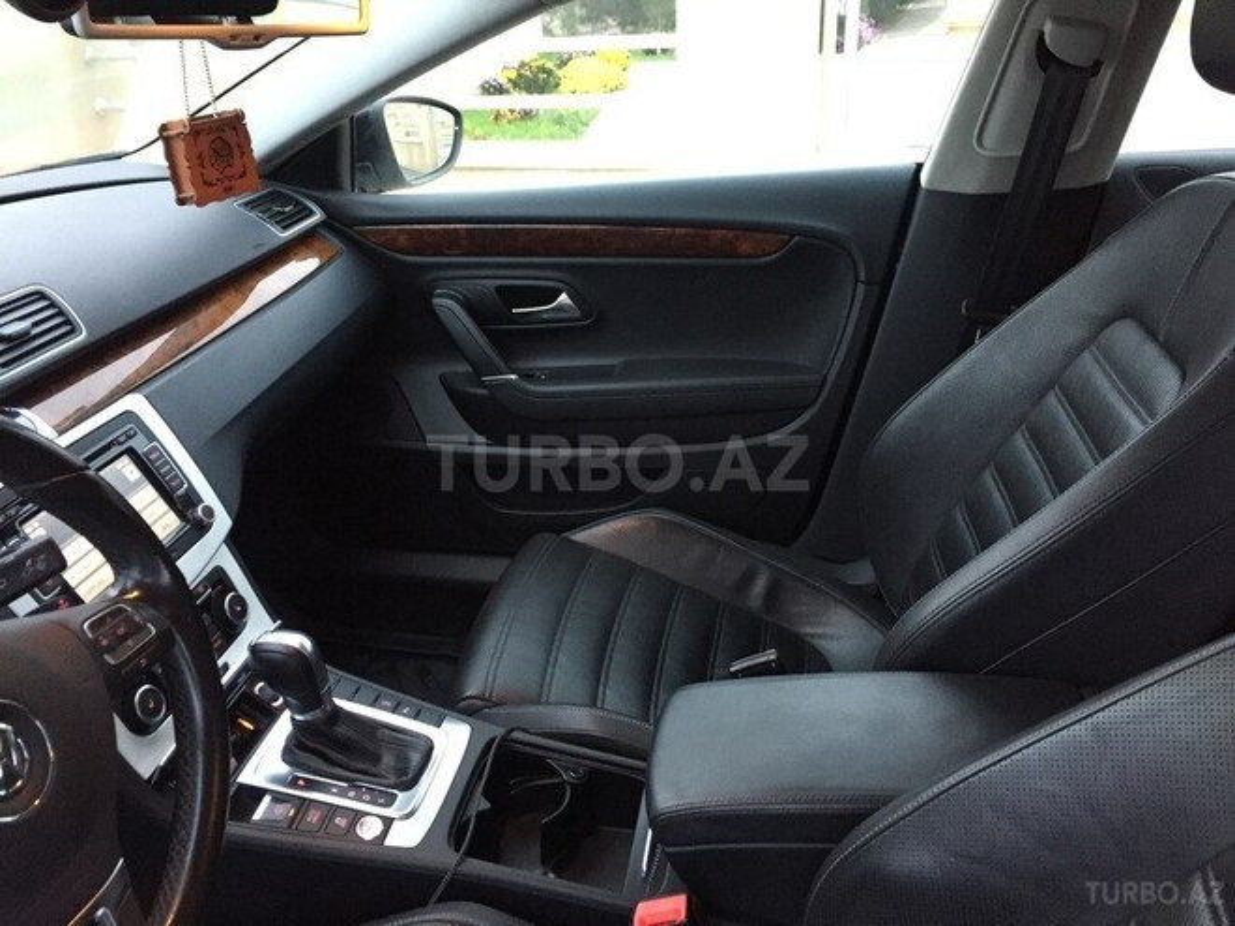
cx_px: 618
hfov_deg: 61.7
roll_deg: +1.6
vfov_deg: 48.2
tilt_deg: -25.3
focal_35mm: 29
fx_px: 1035
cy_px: 463
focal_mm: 4.15
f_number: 2.2
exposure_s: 1/25
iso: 250
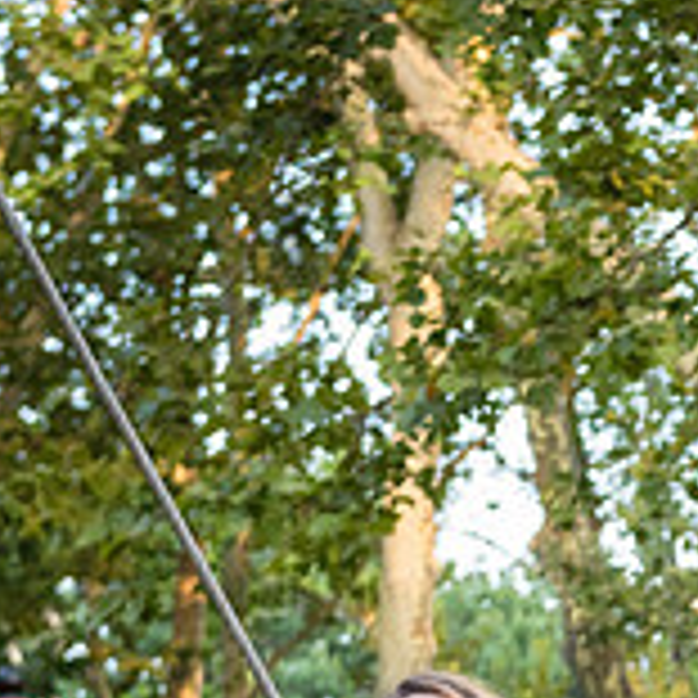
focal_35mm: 211
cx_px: 1136
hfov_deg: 8.1
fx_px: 4814
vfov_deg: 8.2
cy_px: 942
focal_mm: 56
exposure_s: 1/200
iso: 2000
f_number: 4.5
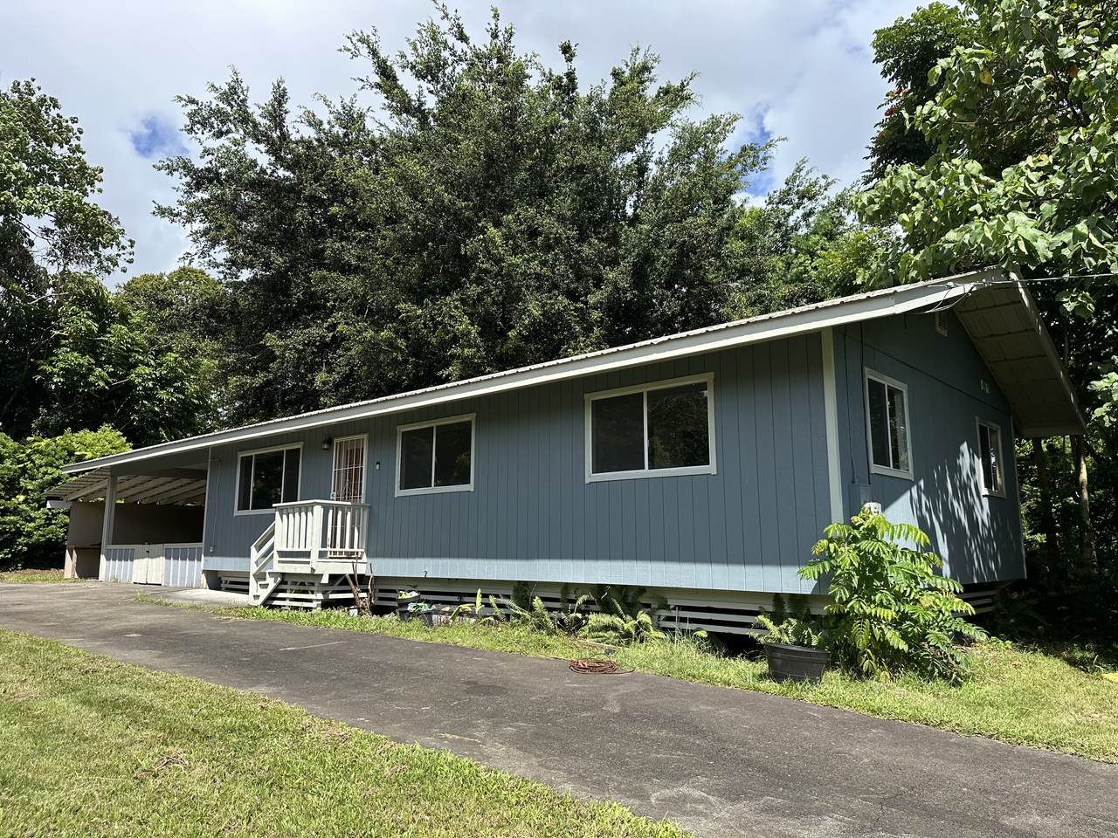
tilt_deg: +9.5
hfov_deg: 71.6
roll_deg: -0.5
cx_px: 559
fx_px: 775
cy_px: 419
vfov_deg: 56.8
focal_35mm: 24
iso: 80
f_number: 1.78
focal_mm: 6.86
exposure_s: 1/2155
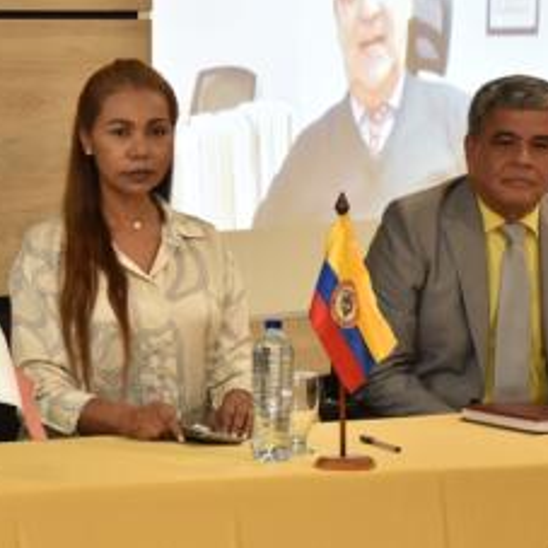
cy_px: 267
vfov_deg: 10.0
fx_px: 3116
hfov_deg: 10.0
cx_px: 84
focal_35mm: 174
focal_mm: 62
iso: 1250
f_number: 5.6
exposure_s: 1/80
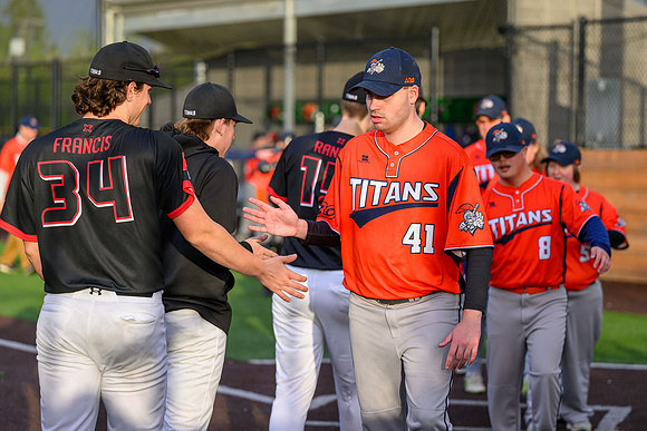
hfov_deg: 18.4
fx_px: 1996
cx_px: 365
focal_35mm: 111
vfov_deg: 12.3
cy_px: 199
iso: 500
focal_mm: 98
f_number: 2.8
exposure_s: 1/2000
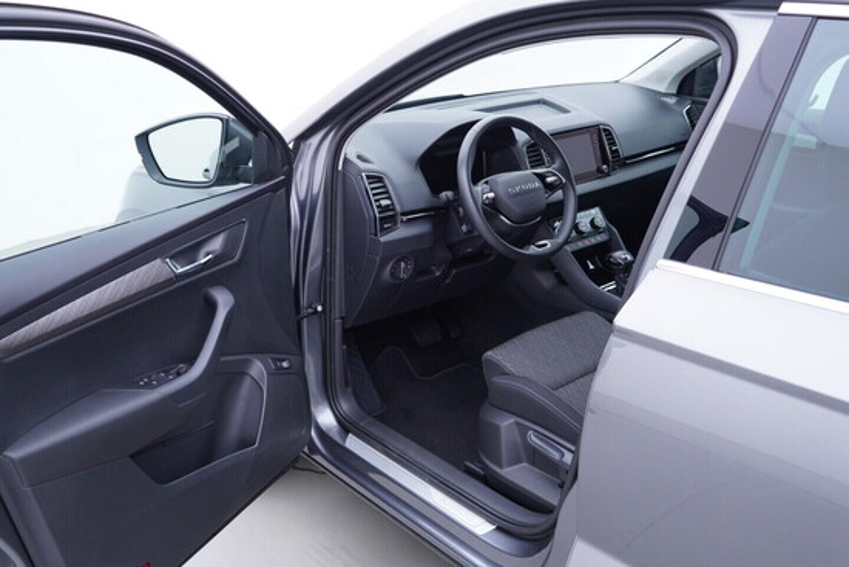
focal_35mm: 36
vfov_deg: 36.9
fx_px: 849
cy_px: 284
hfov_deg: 53.1
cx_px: 424
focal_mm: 24
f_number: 2.8
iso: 160
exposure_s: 1/40
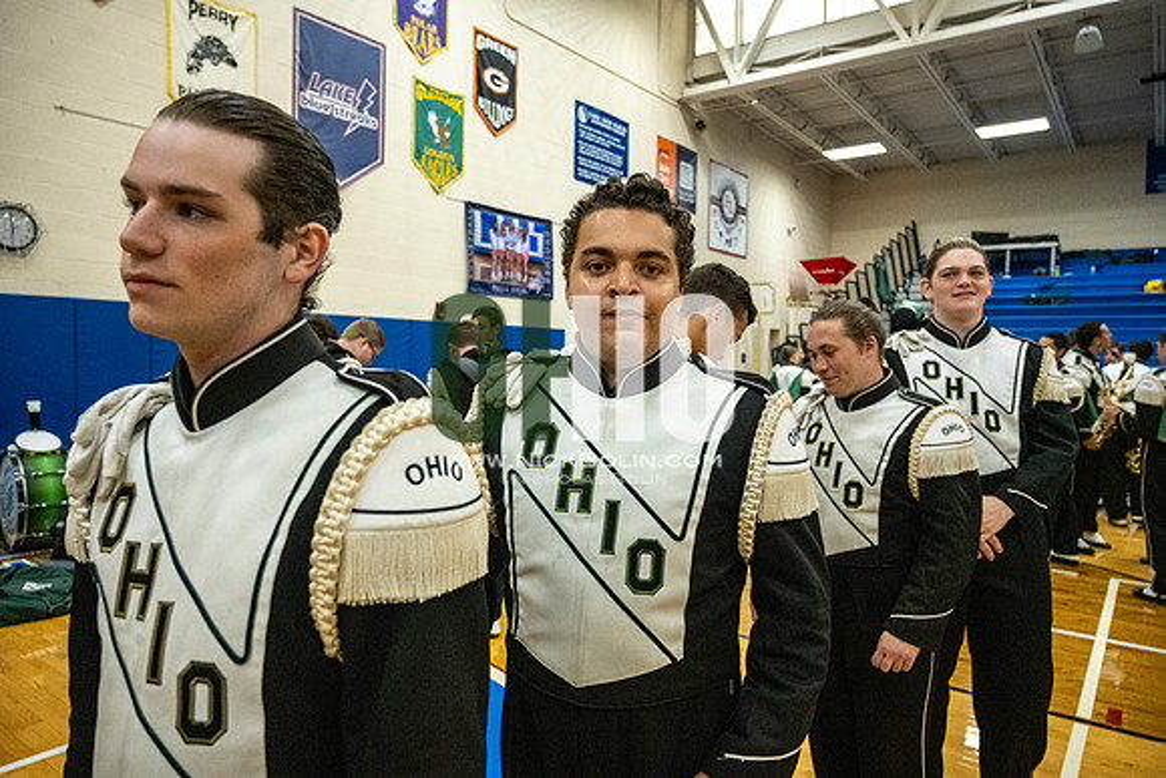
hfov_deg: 73.7
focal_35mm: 24
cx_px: 583
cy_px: 389
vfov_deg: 53.2
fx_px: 777
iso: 8000
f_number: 4
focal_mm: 24
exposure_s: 1/800
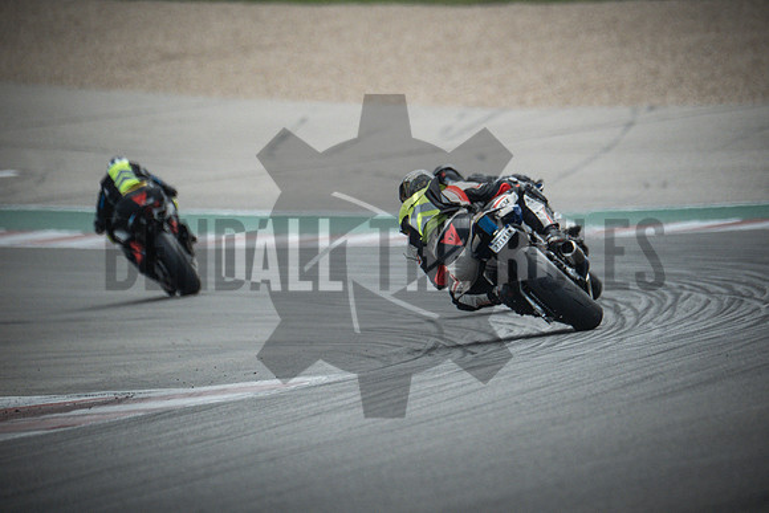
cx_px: 384
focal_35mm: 600
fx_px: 12819
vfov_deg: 2.3
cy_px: 256
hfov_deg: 3.4
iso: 2500
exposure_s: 1/2500
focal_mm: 400
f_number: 5.6
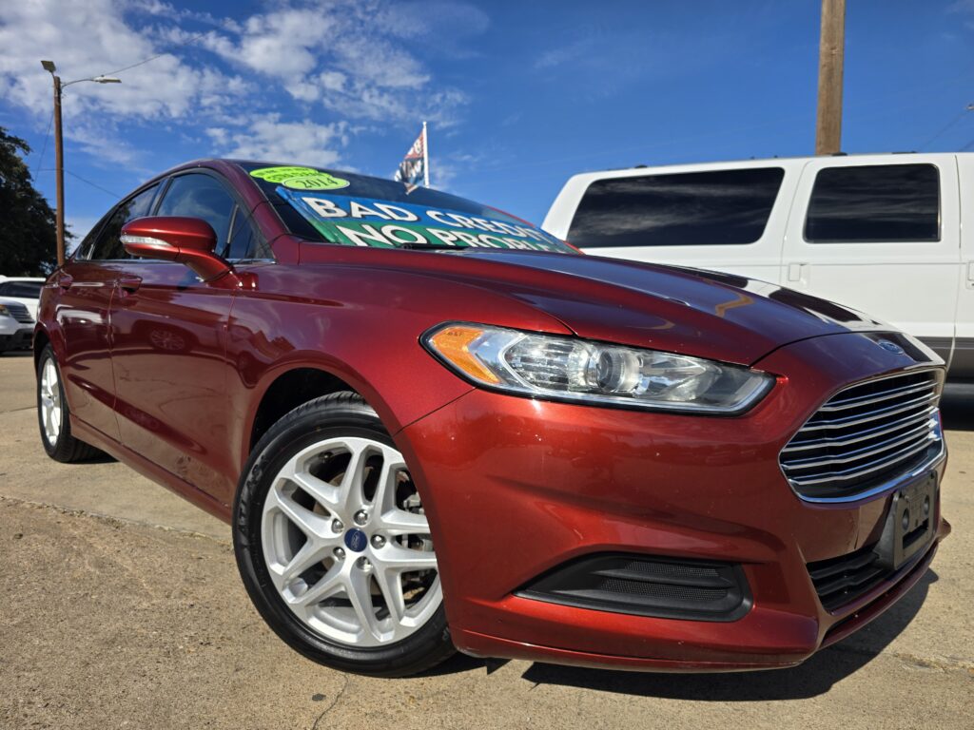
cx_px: 487
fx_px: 647
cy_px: 365
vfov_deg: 58.9
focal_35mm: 23
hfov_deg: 73.9
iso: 12
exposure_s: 1/1078
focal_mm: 6.3
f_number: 1.7
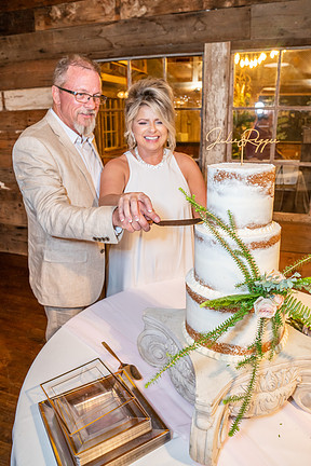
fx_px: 324
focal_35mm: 25
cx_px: 153
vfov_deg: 71.5
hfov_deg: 51.3
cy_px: 225
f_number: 4.5
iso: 1600
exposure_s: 1/60
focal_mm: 24
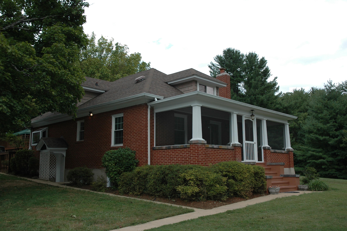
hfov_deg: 53.2
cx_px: 174
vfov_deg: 36.8
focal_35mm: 36
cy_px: 116
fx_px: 347
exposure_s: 1/500
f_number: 5
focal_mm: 24
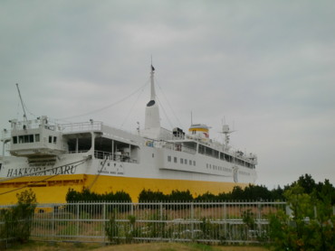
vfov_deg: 36.9
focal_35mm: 39
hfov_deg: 47.8
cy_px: 126
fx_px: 378
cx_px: 168
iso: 100
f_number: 3.1
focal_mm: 6.51
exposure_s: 1/125
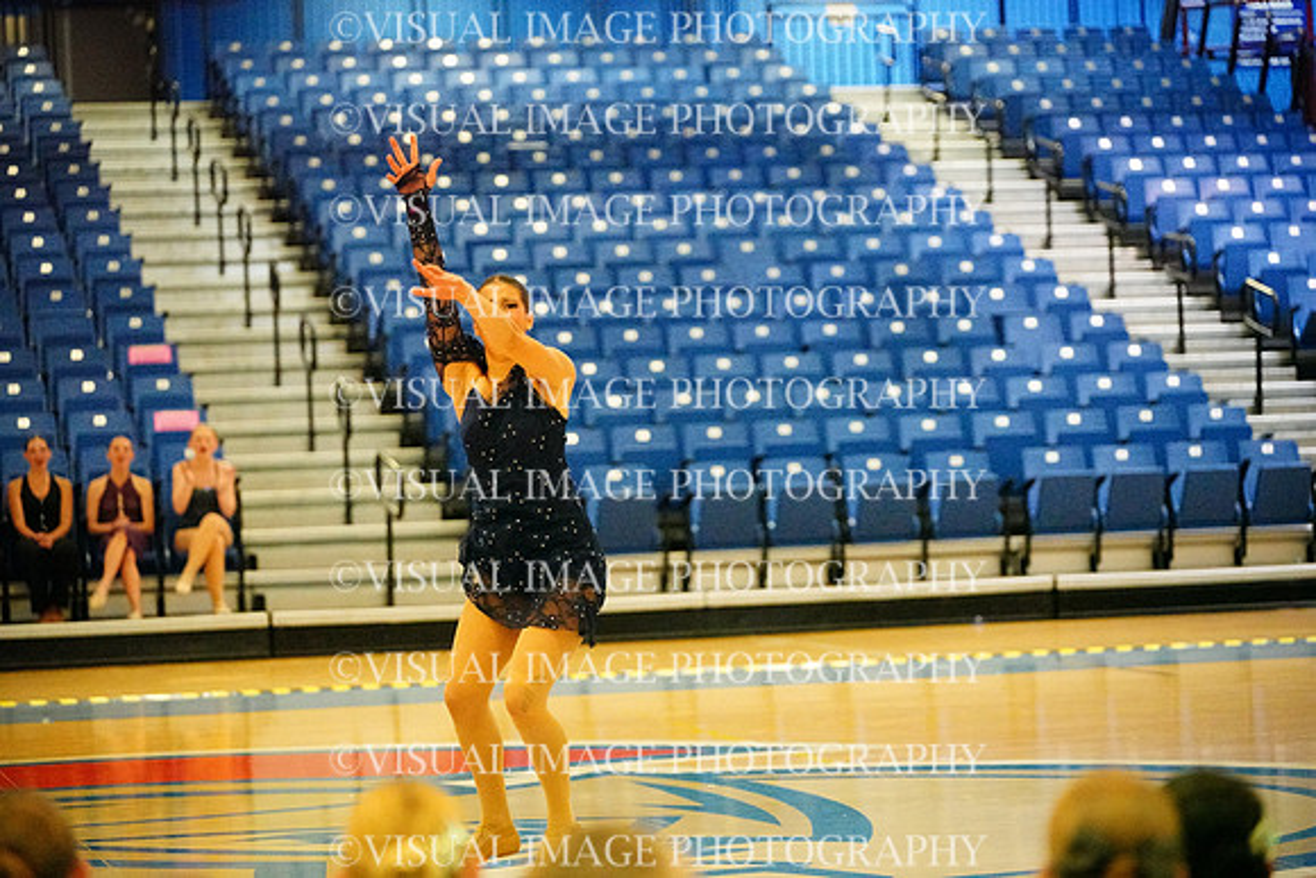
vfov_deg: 12.1
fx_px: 4132
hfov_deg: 18.1
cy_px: 439
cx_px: 658
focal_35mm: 113
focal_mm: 113
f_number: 2.8
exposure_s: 1/1600
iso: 25600
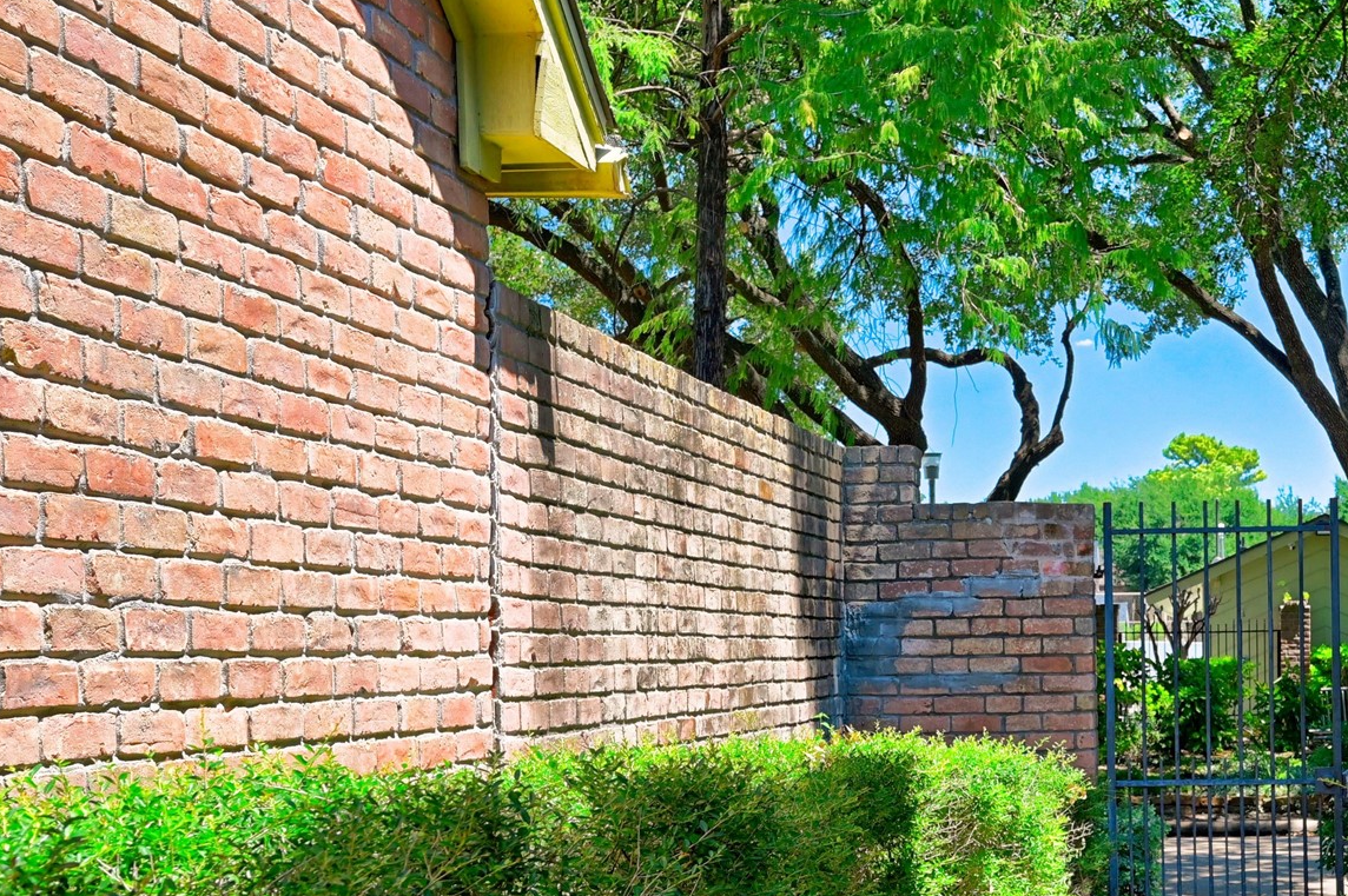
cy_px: 668
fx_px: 2133
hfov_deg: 33.8
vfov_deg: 23.5
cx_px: 1123
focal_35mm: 57
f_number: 8
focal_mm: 30
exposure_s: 1/200
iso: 400
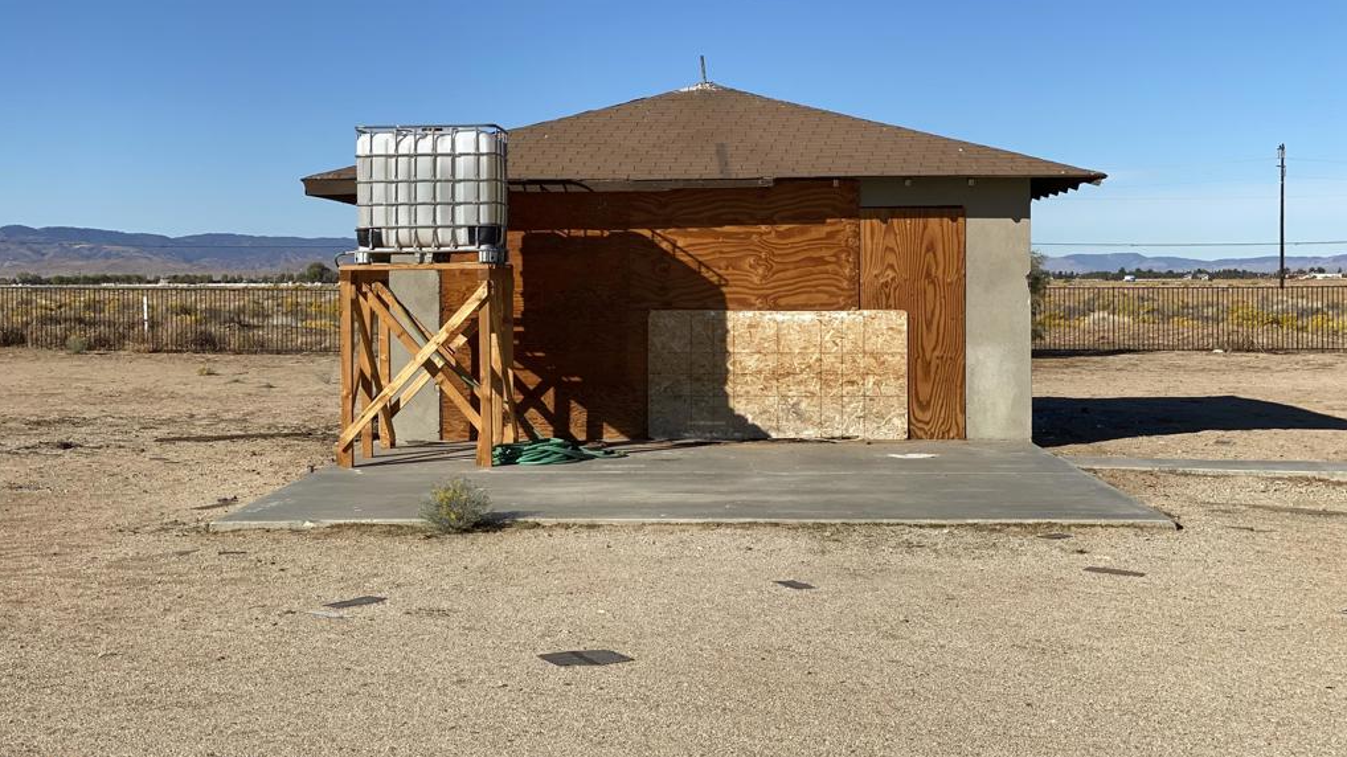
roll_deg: +0.2
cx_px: 672
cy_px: 311
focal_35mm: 57
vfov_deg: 21.0
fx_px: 2035
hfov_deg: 36.6
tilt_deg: -0.3
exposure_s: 1/2660
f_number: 2
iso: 20
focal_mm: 6
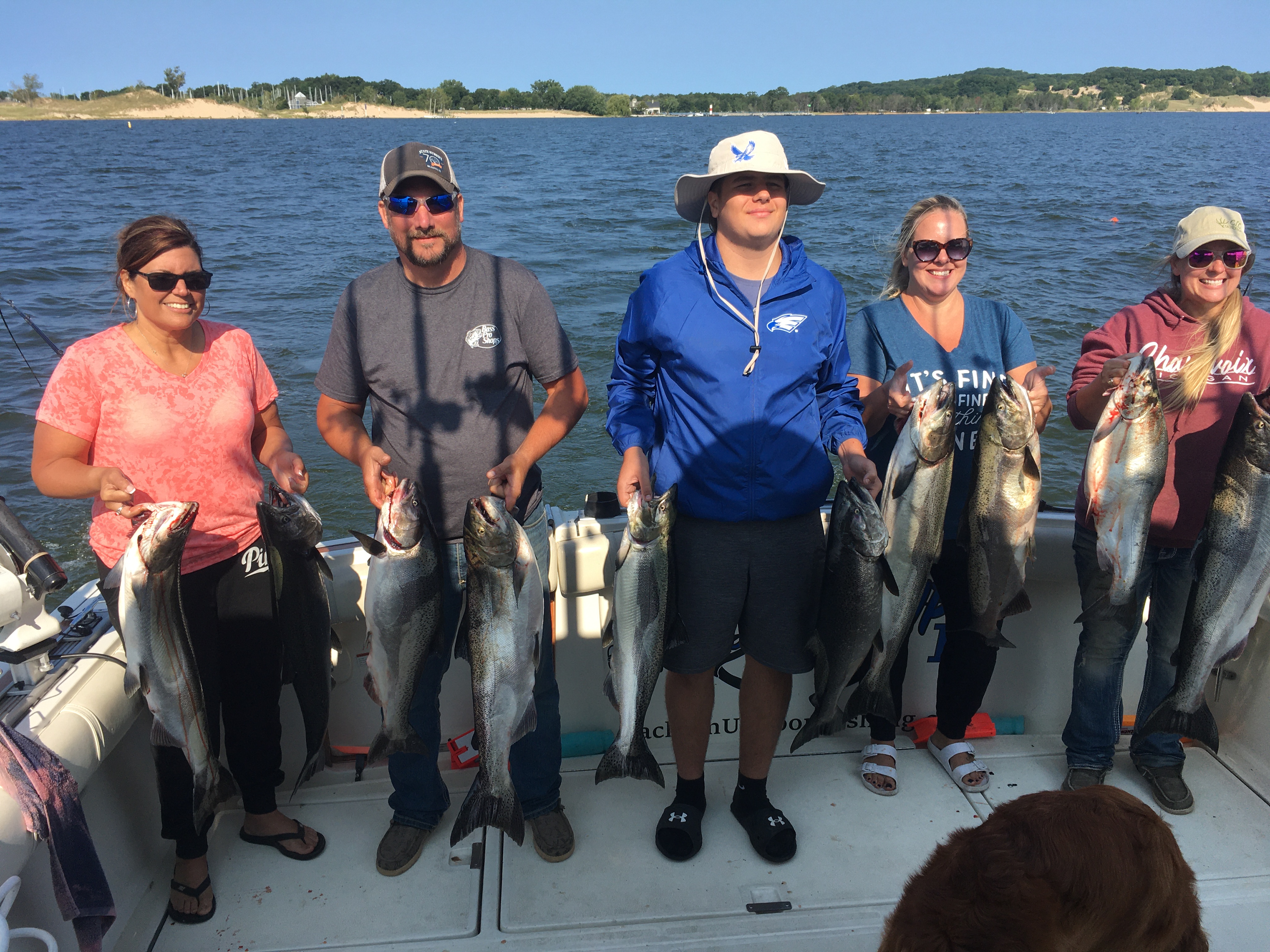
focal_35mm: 29
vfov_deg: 48.2
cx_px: 635
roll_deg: +0.5
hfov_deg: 61.7
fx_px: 1064
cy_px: 476
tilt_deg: -18.7
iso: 25
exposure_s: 1/1115
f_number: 2.2
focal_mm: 4.15
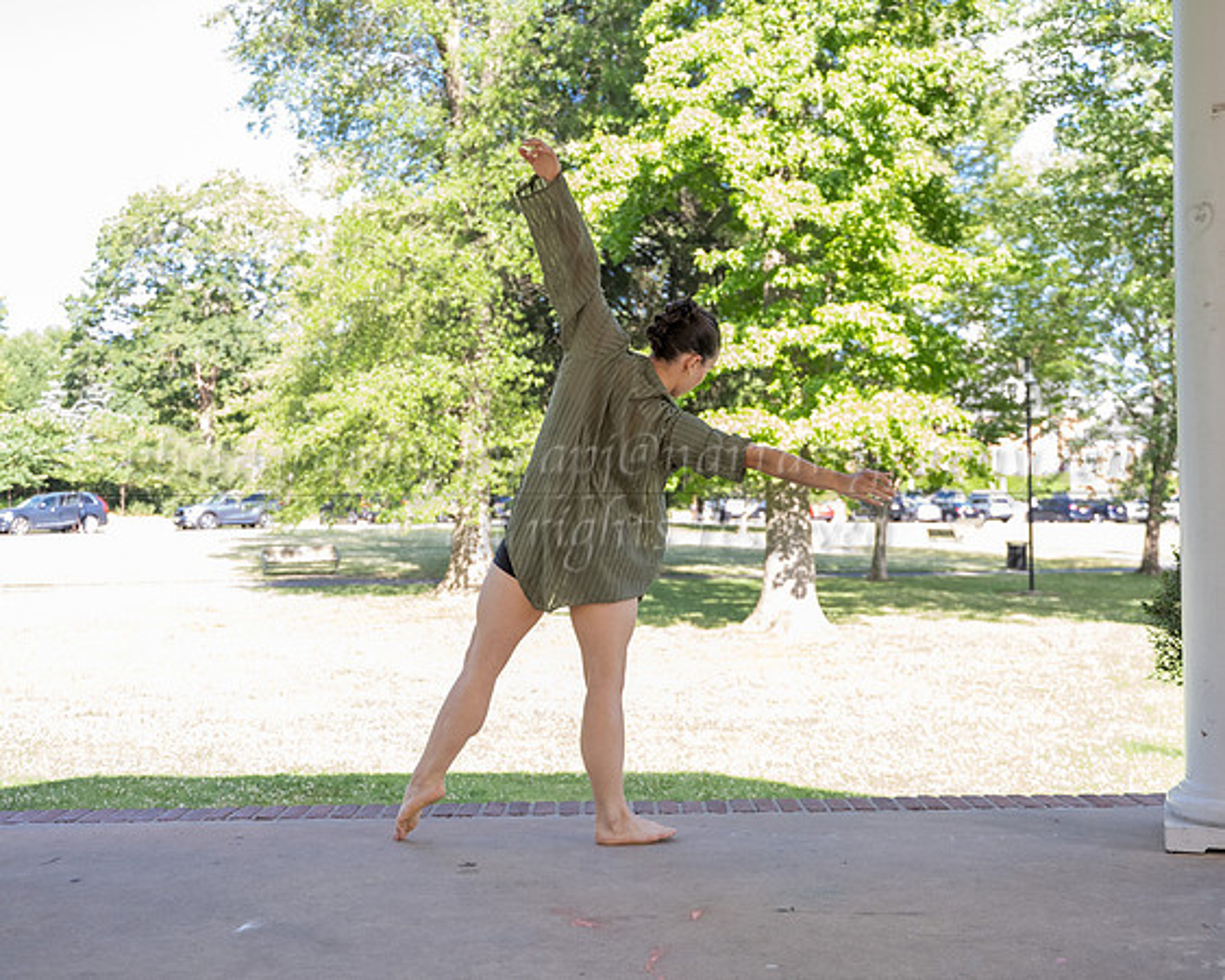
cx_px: 627
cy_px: 490
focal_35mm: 42
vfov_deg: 35.4
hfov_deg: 43.6
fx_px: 1533
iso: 800
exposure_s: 1/800
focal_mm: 37
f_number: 3.2
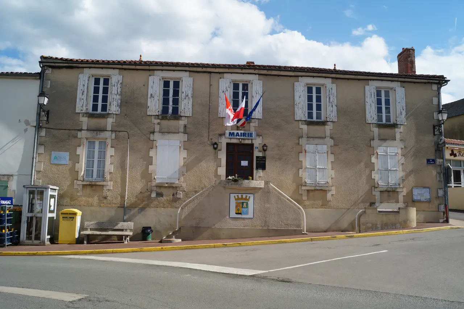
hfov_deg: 62.0
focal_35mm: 30
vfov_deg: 43.6
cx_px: 232
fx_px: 386
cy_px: 154
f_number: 10
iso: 100
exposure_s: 1/200
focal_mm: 20
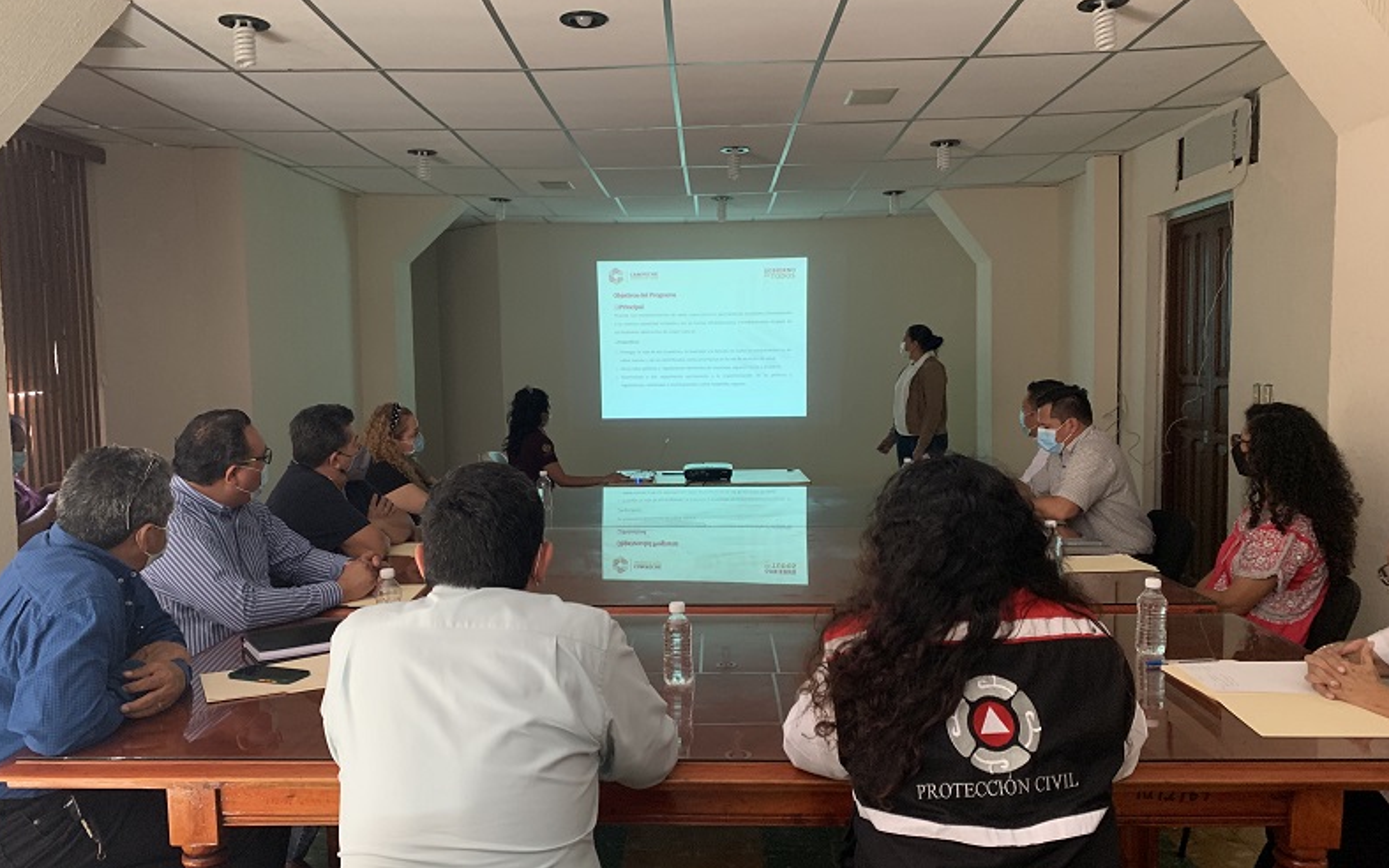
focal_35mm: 28
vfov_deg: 44.5
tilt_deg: -4.4
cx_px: 688
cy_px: 439
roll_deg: +1.2
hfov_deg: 66.5
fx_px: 1060
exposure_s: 1/60
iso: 125
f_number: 1.8
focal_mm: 4.25
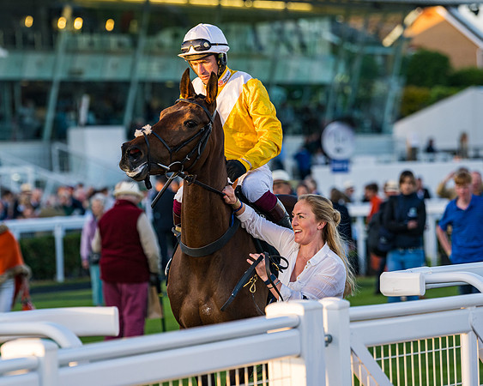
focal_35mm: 224
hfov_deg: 8.6
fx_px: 3196
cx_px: 193
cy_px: 208
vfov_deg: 6.9
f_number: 4
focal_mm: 170
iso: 400
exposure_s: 1/640
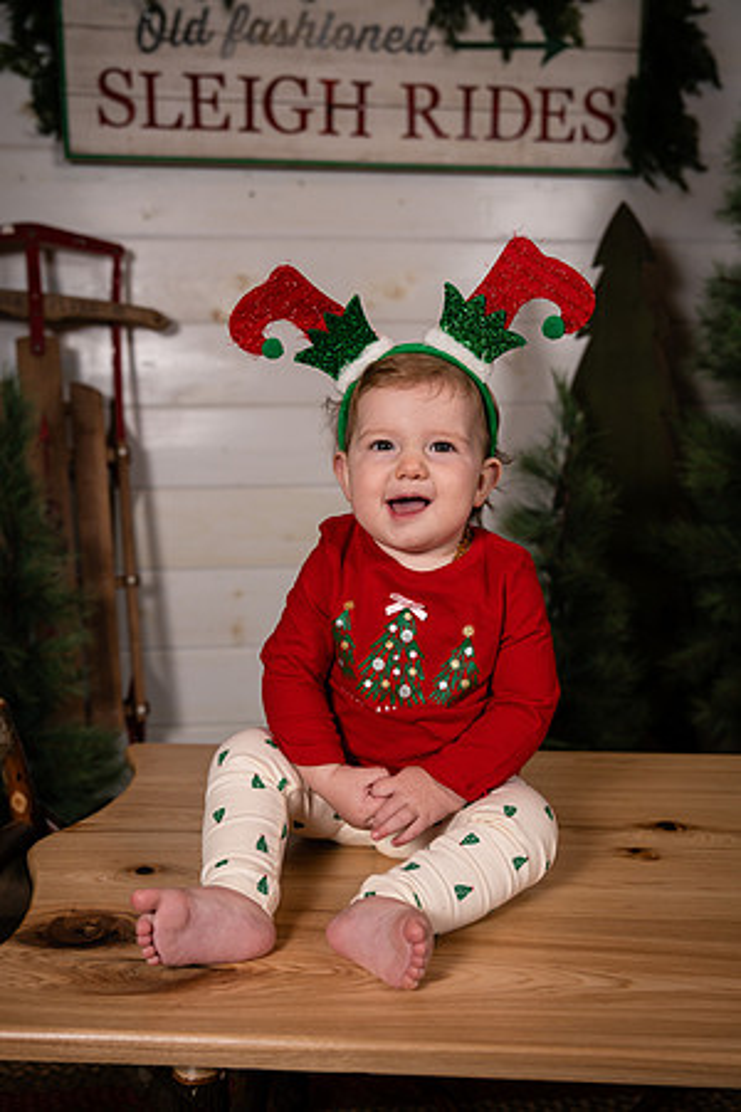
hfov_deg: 37.9
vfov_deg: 54.4
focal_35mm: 35
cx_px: 370
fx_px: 1081
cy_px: 556
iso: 200
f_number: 4
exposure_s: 1/250
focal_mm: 35
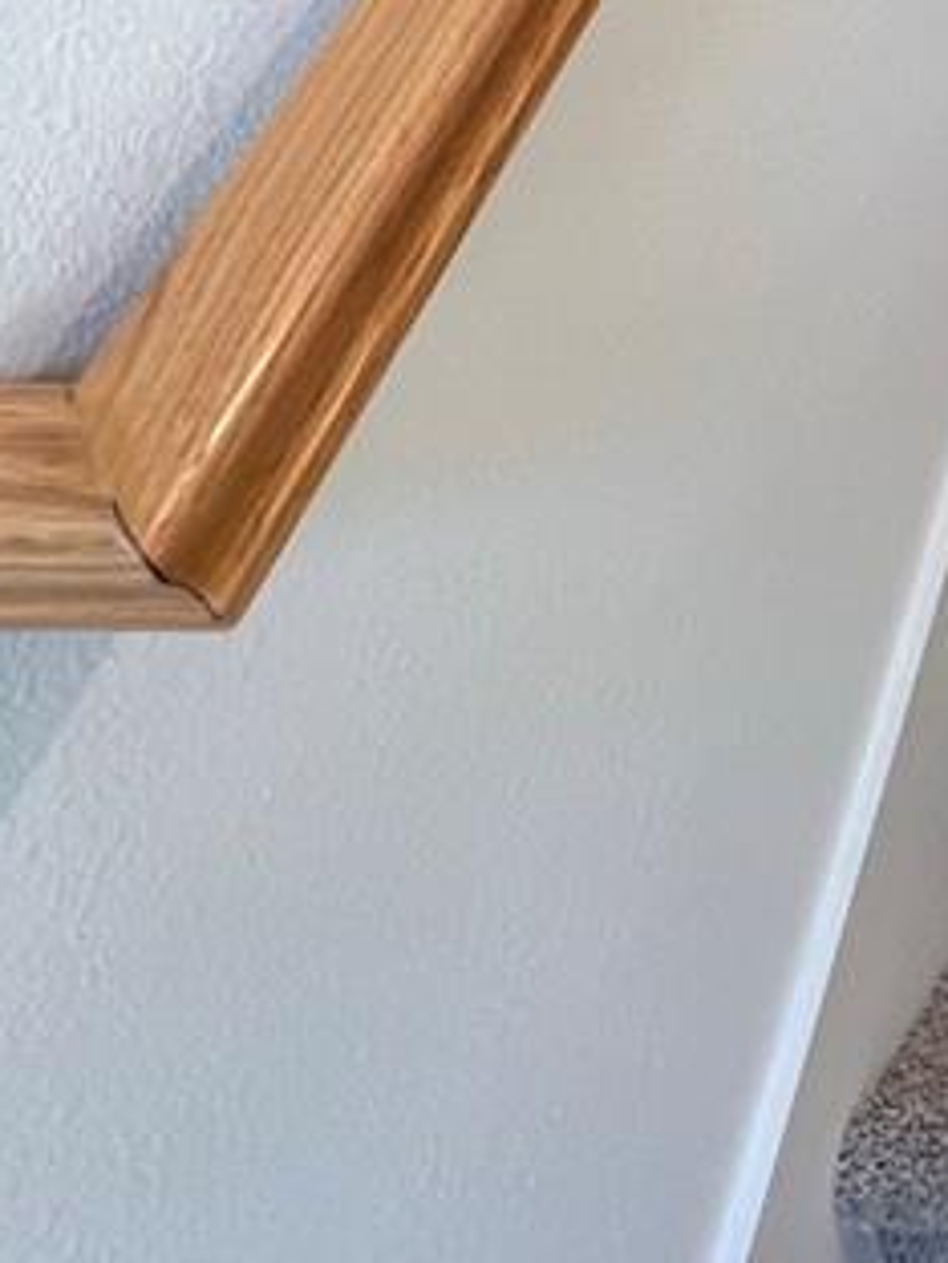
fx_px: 1826
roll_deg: +2.5
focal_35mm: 50
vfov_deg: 33.3
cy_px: -130
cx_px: 1515
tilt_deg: -2.0
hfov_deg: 22.4
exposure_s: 1/60
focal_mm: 1.57
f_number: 1.8
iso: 200
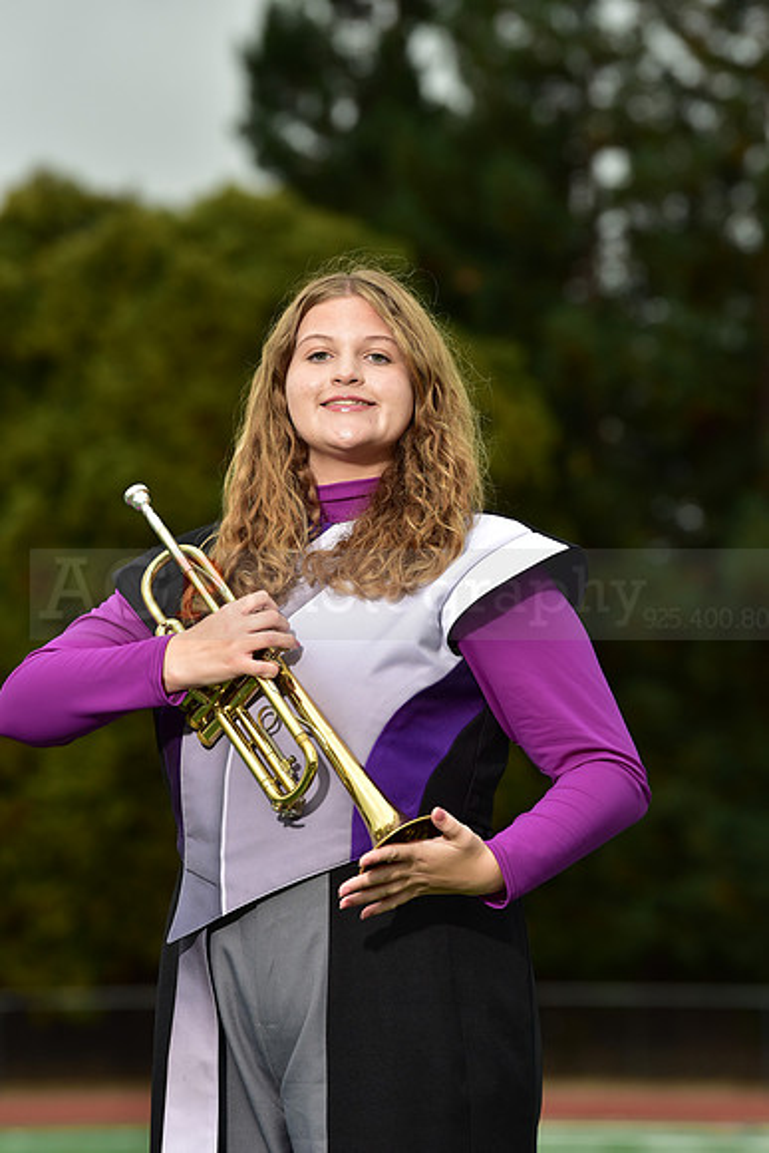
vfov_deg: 11.7
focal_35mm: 175
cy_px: 576
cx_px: 384
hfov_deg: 7.9
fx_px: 5604
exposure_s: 1/250
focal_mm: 175
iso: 500
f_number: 5.6
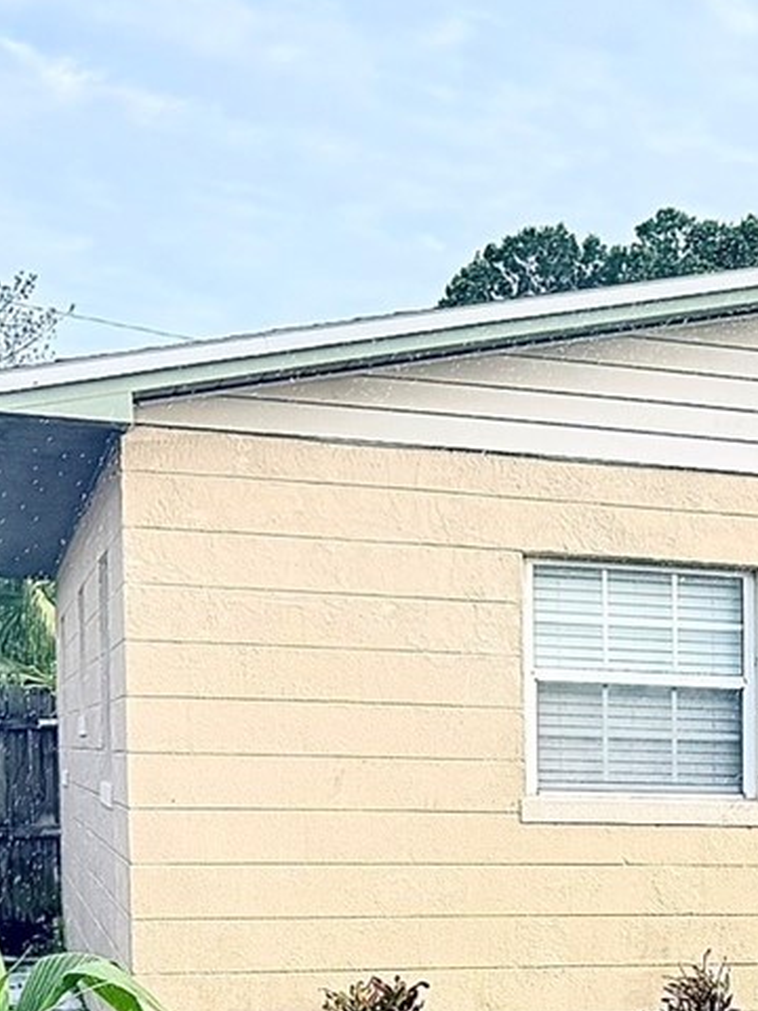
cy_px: 1005
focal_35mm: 80
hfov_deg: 16.0
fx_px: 2336
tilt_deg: -5.2
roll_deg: -0.3
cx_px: 1305
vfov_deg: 23.4
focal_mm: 6.76
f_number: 1.78
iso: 80
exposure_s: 1/589
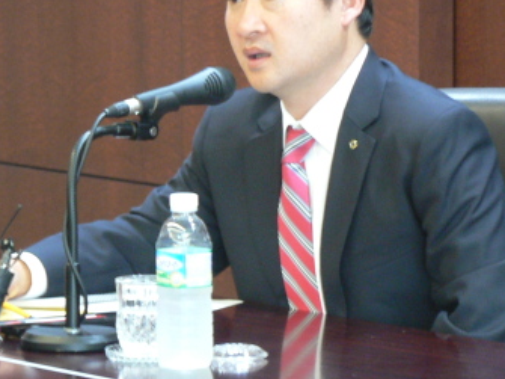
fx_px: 4842
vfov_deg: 4.5
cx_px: 292
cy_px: 70
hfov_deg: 6.0
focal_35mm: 332
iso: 200
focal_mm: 28.6
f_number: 3.3
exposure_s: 1/4
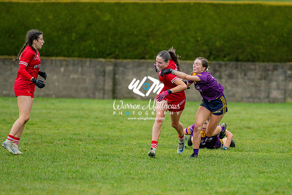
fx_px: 4010
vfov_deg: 2.8
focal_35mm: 494
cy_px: 139
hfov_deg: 4.2
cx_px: 190
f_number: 2.8
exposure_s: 1/640
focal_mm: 300
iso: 1100
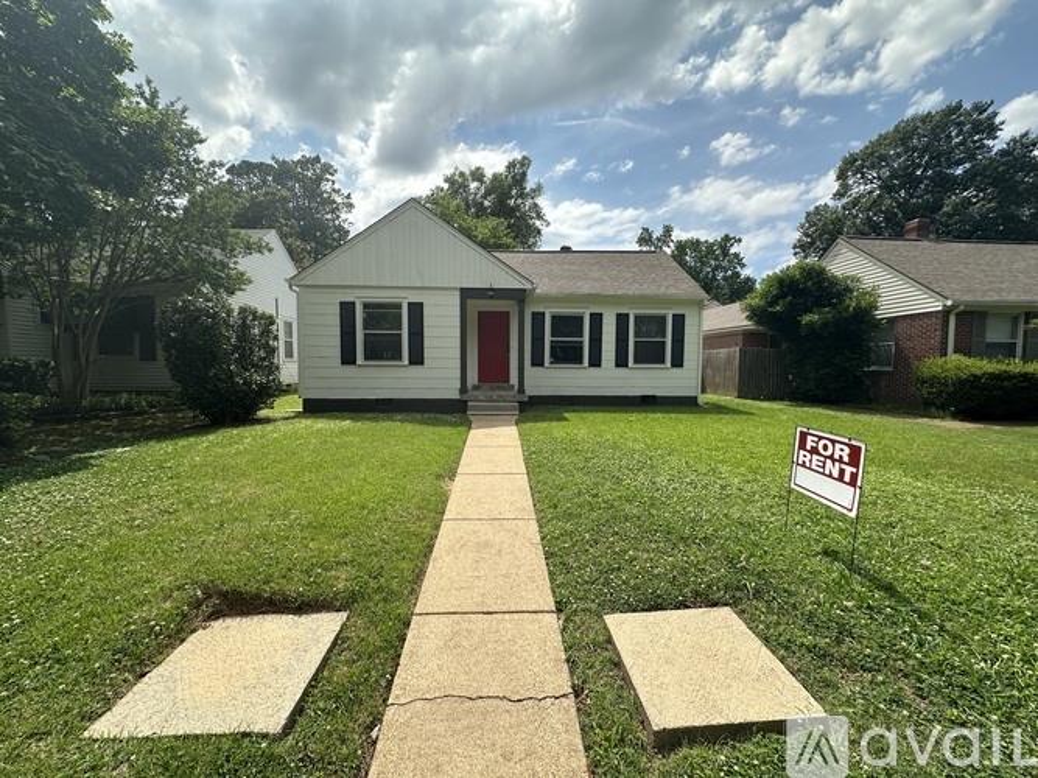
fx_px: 420
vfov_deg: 85.7
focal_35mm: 14
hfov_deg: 102.1
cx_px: 519
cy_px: 389
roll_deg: -0.8
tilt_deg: -2.4
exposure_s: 1/2053
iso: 50
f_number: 2.2
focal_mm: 2.22
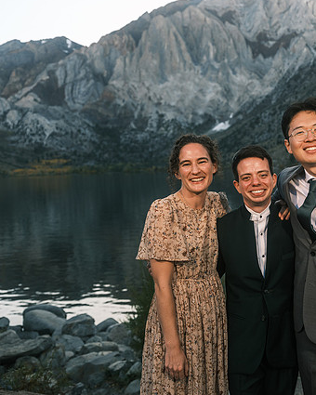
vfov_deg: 42.0
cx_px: 247
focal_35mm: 44
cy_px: 196
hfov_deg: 33.3
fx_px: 514
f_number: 4.5
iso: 400
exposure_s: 1/125
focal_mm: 41.8
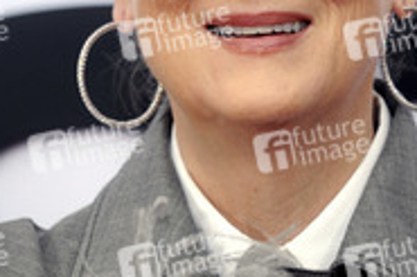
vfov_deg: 3.2
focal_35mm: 426
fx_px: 4930
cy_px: -23
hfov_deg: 4.8
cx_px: 115
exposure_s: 1/800
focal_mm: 175
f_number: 4
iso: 1600
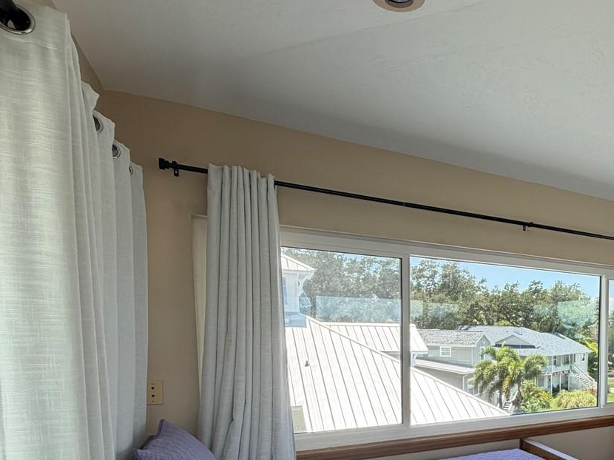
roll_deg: -1.3
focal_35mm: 27
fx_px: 479
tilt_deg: -4.8
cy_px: 368
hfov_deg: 54.4
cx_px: 582
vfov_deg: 48.5
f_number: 2.2
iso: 64
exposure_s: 1/445
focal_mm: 2.22
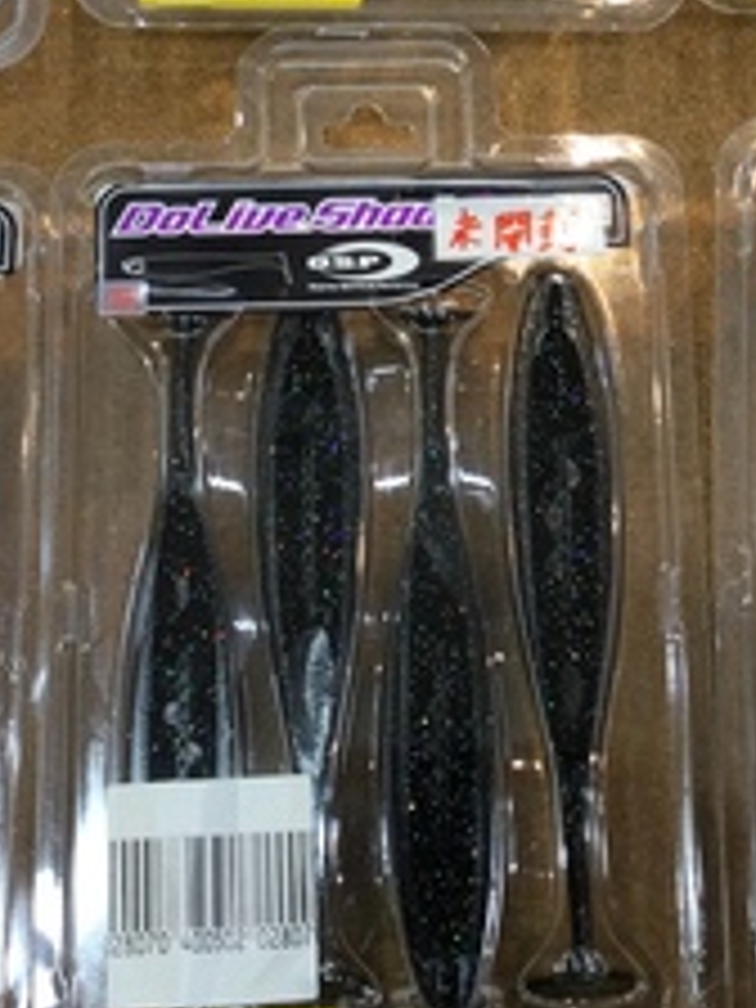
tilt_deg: -76.1
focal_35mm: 83
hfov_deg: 17.8
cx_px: 410
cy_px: 122
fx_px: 2417
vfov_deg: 23.0
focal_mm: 3.3
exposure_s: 1/40
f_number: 2.4
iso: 25
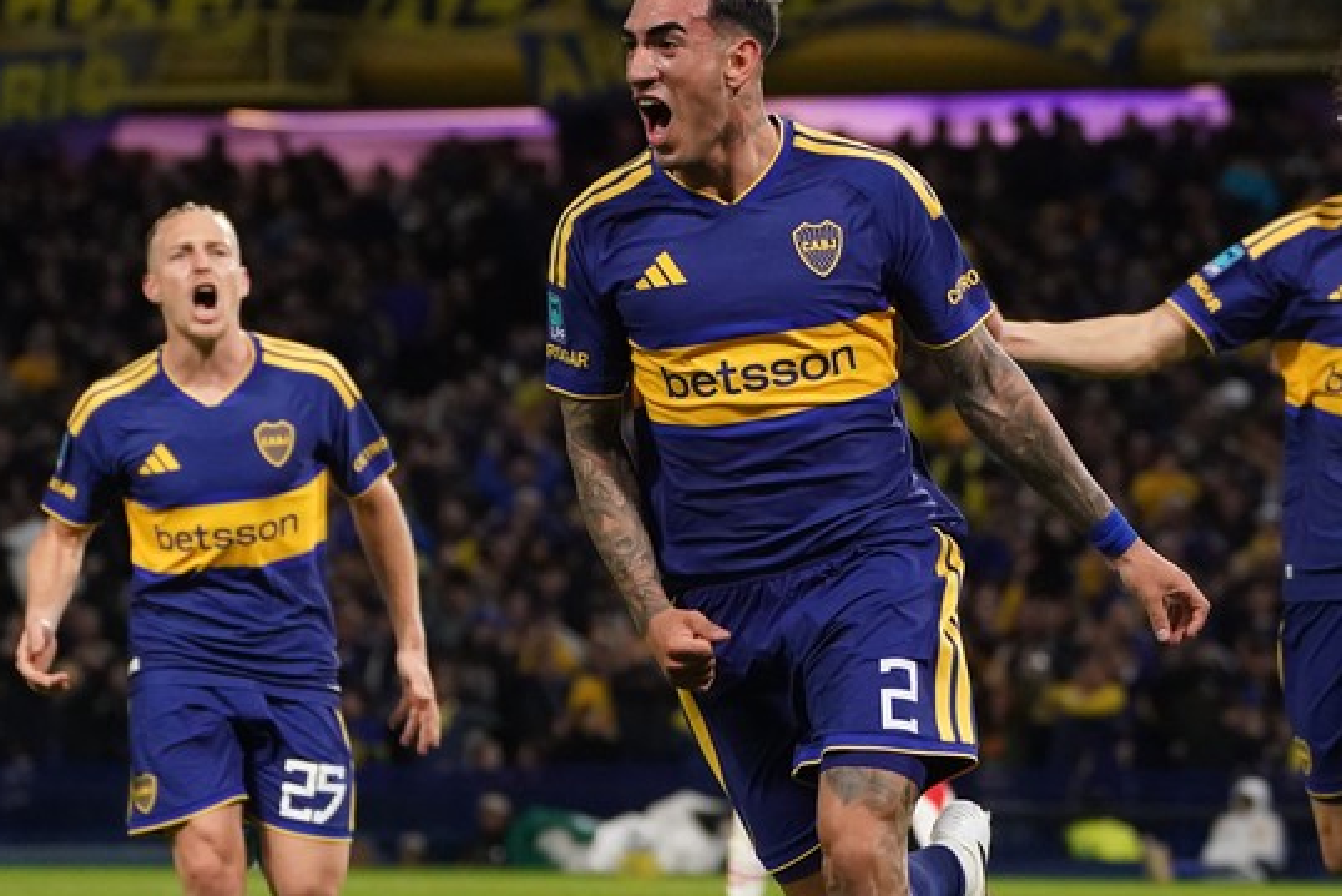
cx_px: 806
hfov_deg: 9.1
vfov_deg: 6.1
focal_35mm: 226
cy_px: 379
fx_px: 8427
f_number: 5.6
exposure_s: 1/2000
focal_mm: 169
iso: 6400
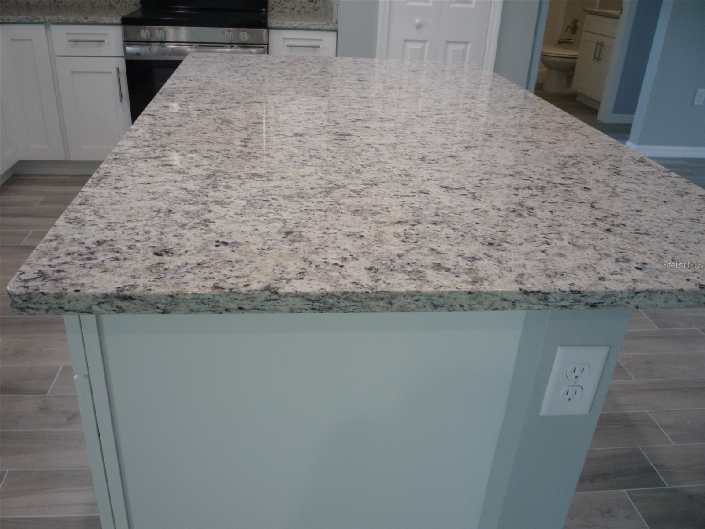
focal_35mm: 30
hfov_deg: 60.0
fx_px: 611
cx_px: 352
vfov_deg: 46.8
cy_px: 264
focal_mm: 5.2
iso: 125
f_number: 3.3
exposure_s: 1/30
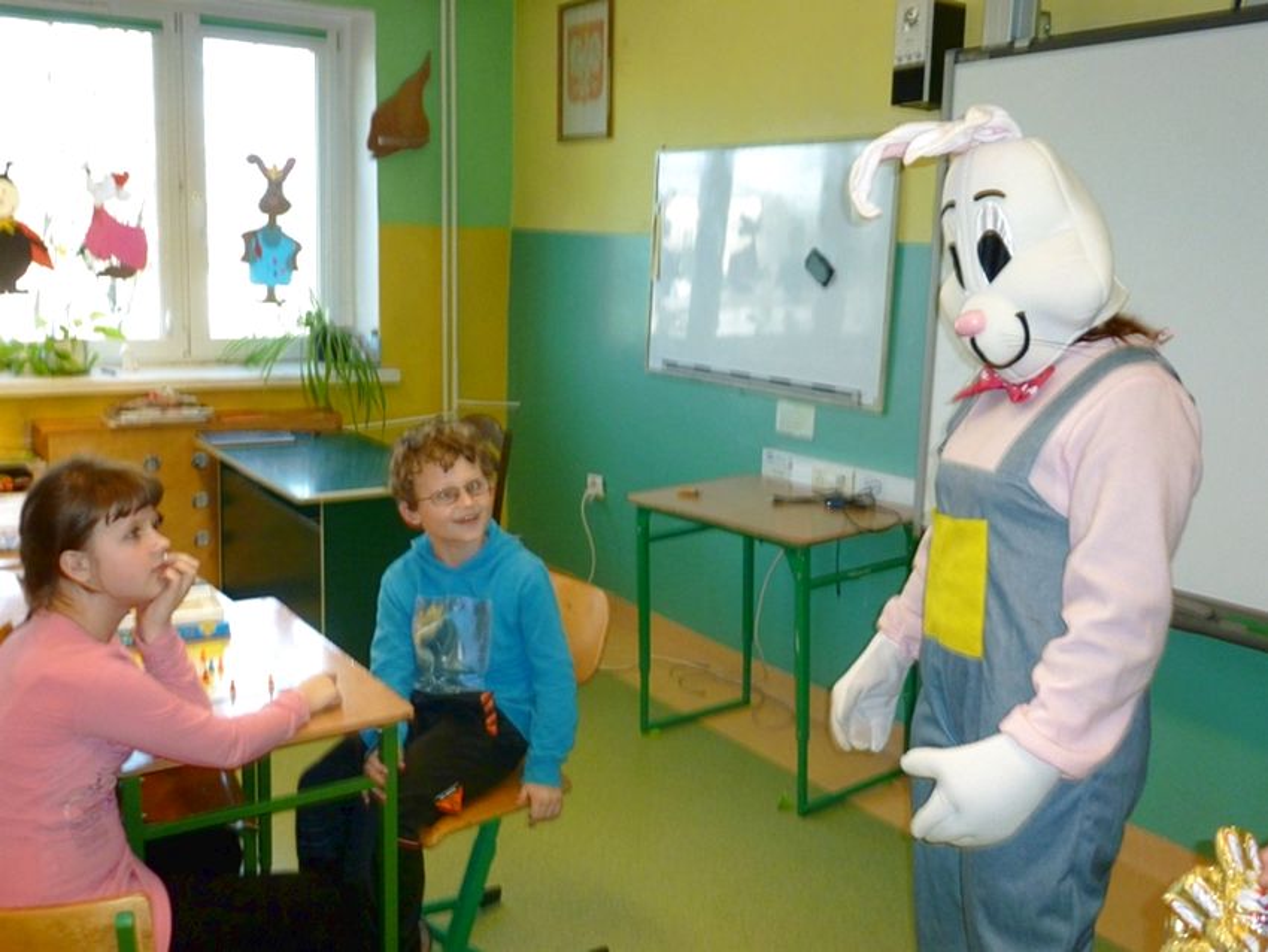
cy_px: 476
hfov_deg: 56.8
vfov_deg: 44.2
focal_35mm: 32
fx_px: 1173
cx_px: 634
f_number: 3.5
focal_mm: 5.7
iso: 250
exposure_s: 1/60
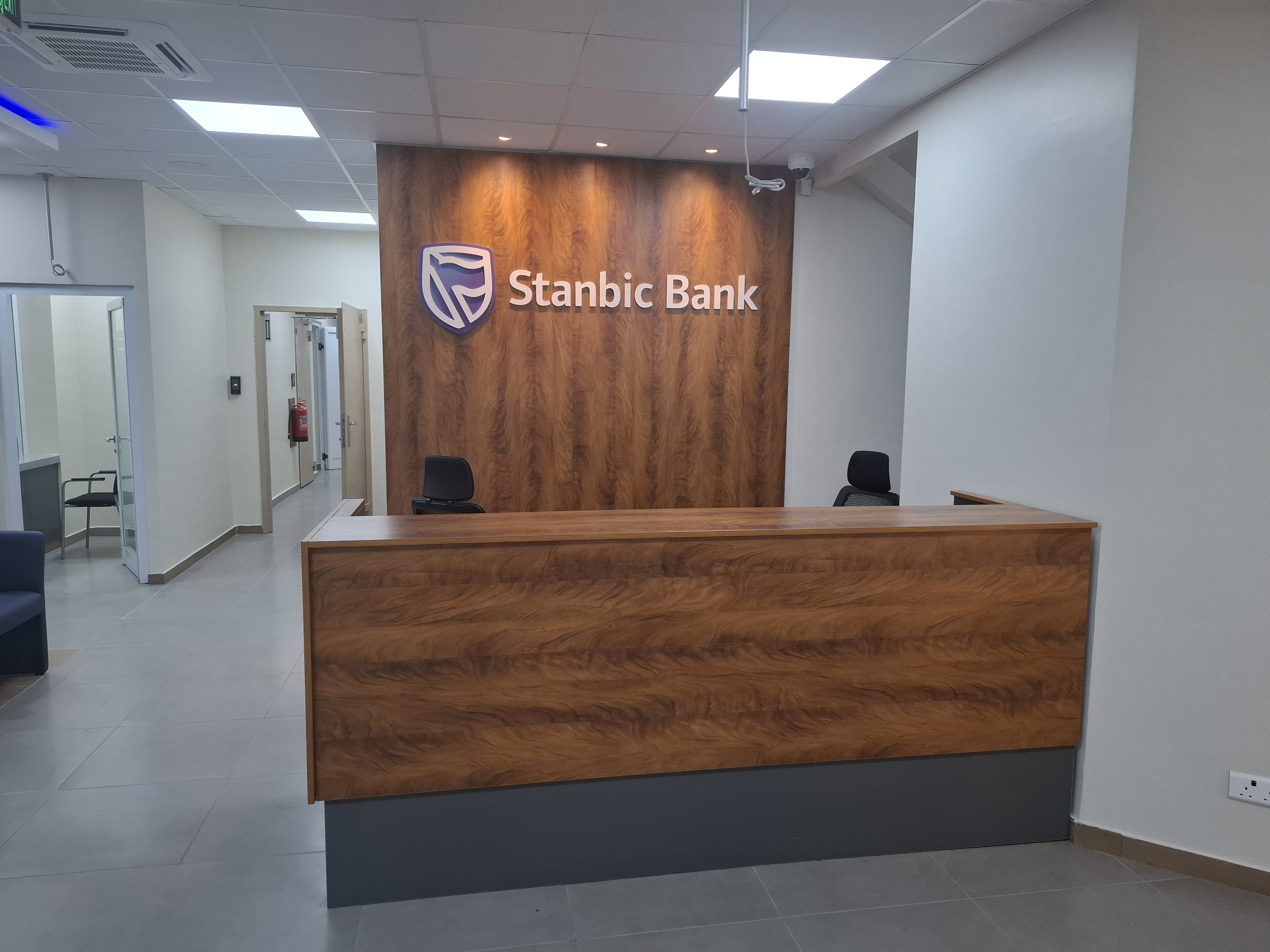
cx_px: 635
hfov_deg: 73.9
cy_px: 476
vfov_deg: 58.9
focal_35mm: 23
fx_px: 844
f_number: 1.8
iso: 100
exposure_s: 1/100
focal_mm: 5.54
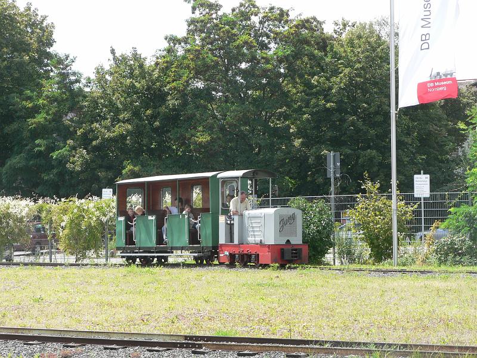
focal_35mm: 106
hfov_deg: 18.5
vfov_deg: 14.0
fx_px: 1461
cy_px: 179
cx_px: 238
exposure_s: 1/320
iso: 80
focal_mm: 17.7
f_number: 4
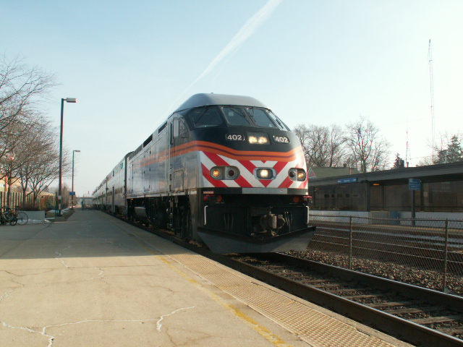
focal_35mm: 35
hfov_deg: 52.6
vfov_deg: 40.7
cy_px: 174
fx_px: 468
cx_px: 232
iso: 64
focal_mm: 5.86
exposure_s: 1/250
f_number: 5
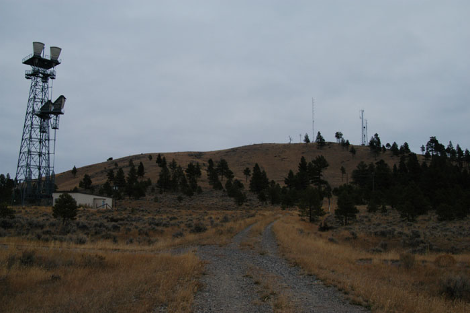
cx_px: 235
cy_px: 156
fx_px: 469
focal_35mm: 36
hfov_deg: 53.2
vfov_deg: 36.8
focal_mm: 24
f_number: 10
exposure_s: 1/350
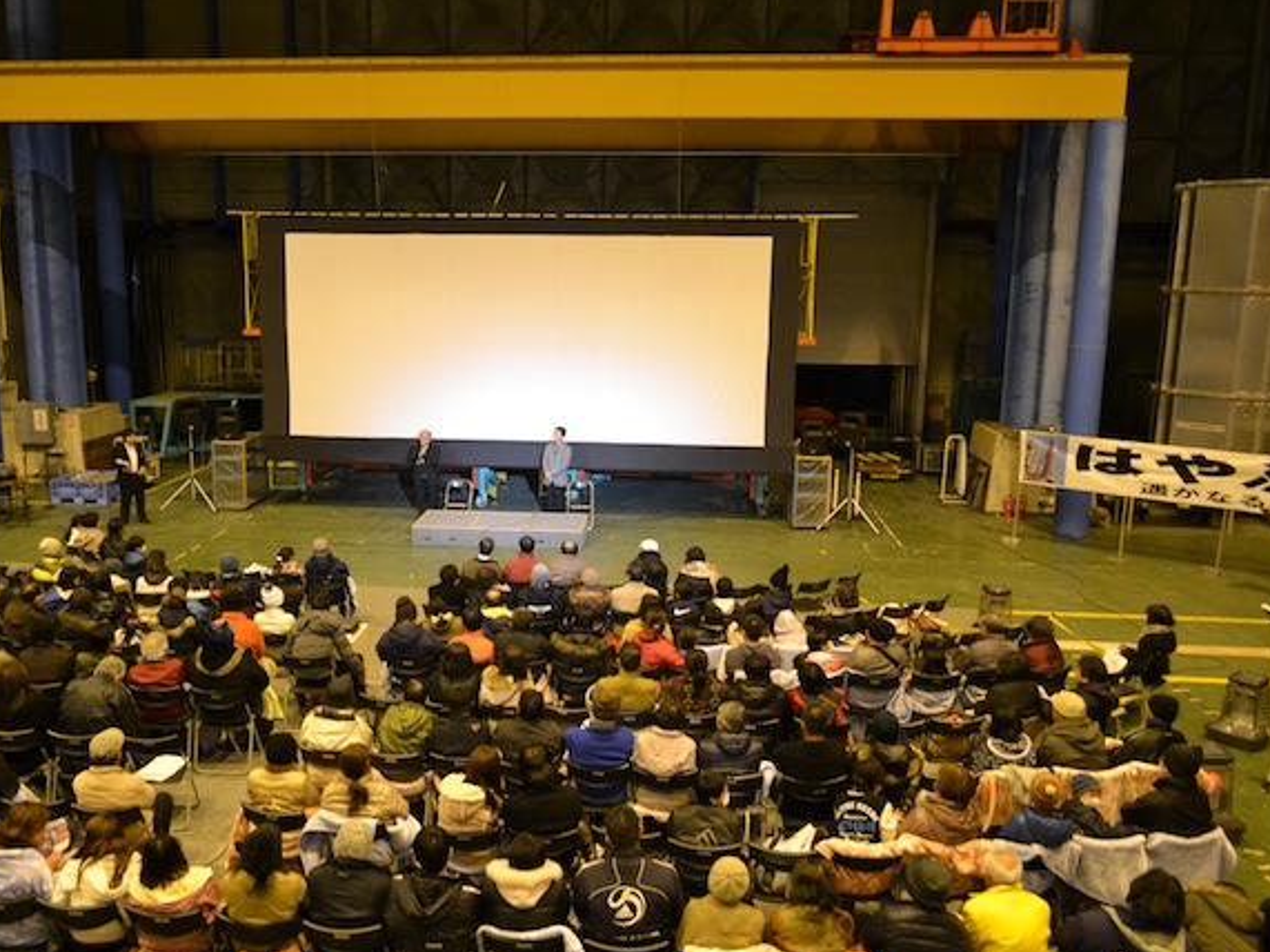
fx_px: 1100
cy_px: 478
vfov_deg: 46.8
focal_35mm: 30
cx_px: 572
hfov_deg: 59.9
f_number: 3.5
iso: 1600
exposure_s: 1/40
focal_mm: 18
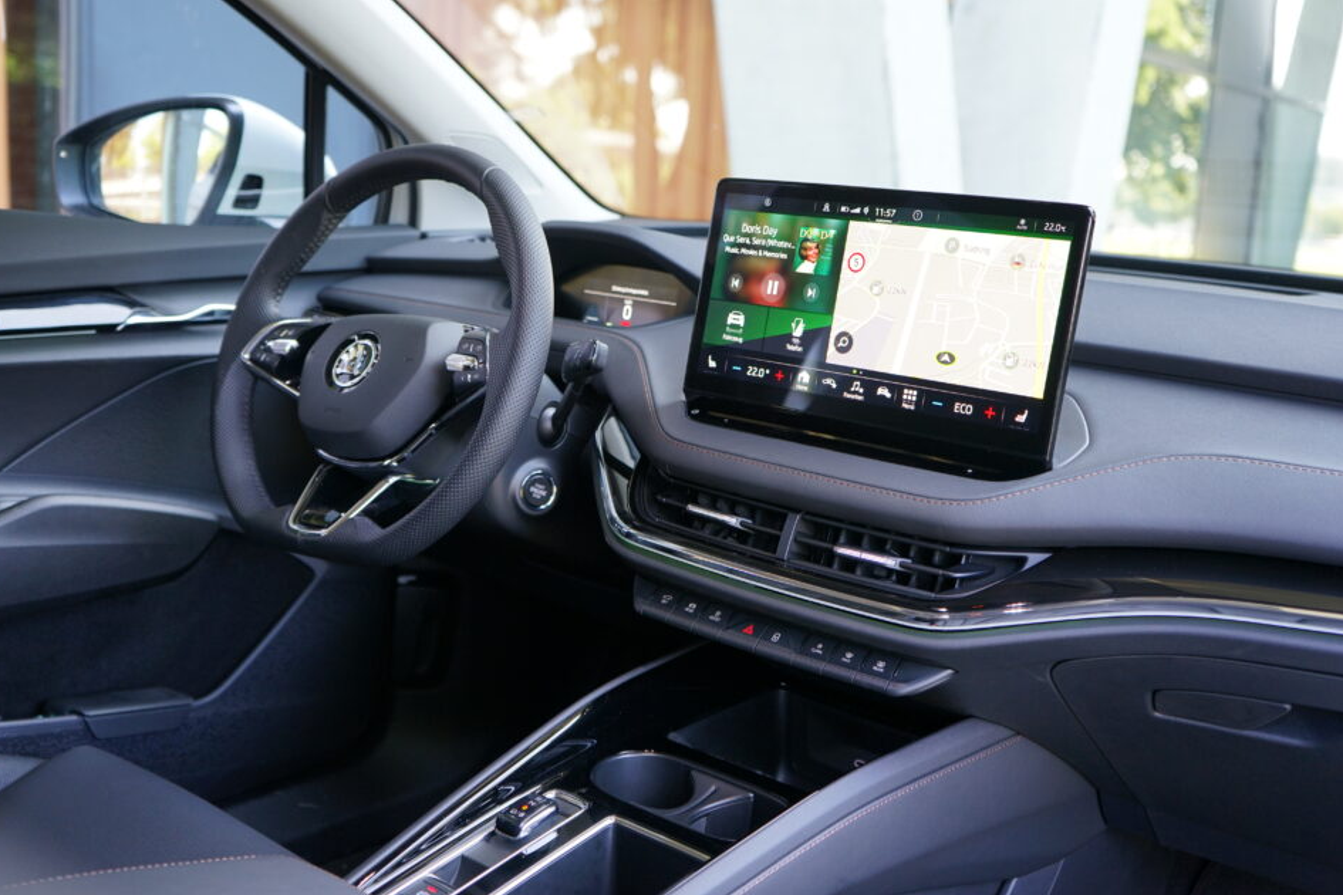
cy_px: 427
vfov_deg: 34.2
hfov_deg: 49.5
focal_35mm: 39
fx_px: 1455
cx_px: 642
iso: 400
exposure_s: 1/60
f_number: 4
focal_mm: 36
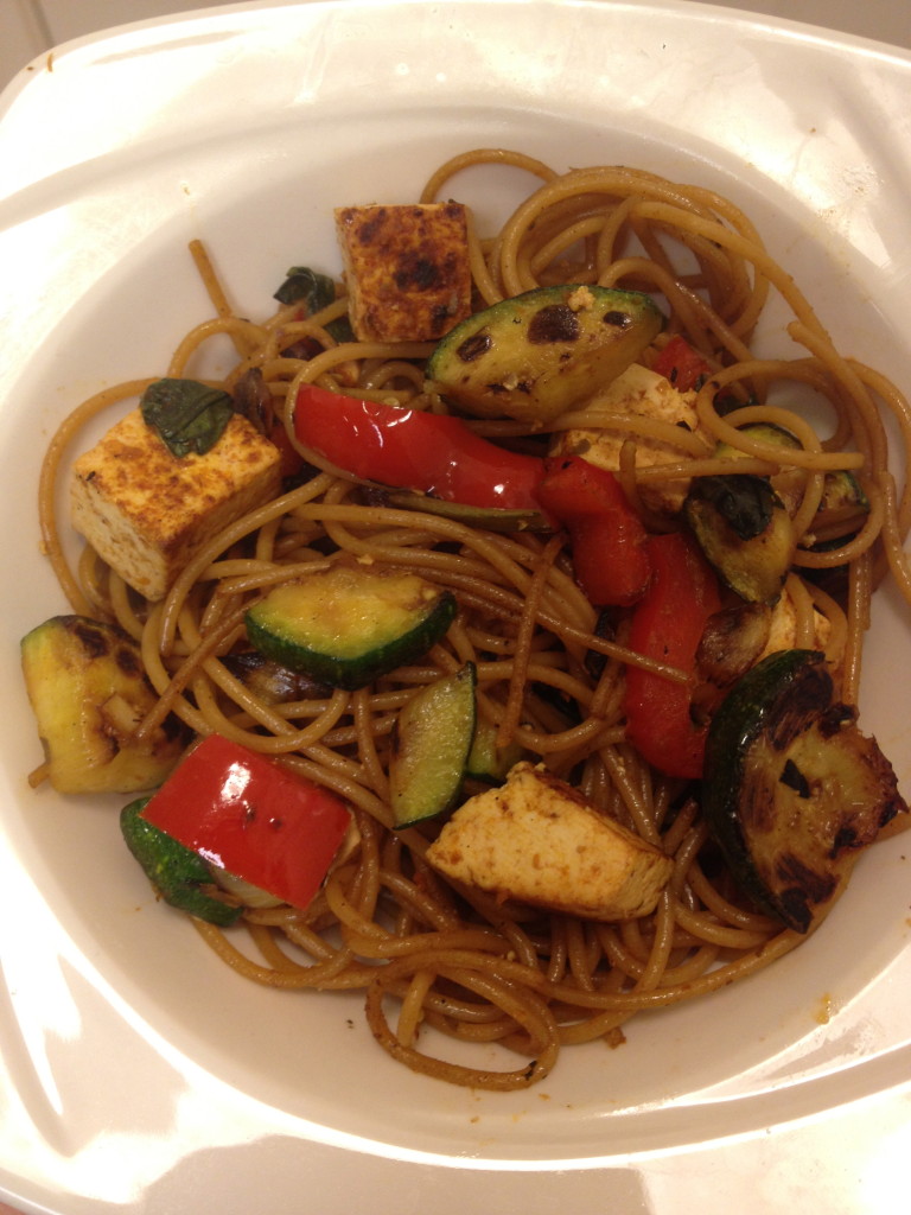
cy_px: 608
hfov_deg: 40.7
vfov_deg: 52.6
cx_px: 456
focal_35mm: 35
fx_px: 1228
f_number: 2.4
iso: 100
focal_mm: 4.28
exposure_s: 1/20
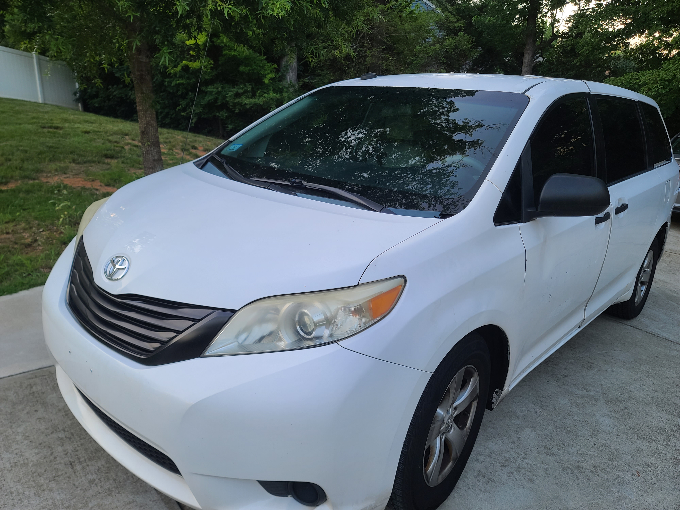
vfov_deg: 54.9
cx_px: 340
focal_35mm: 25
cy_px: 255
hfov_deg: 69.4
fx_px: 491
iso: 32
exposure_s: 1/120
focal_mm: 7
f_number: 1.8
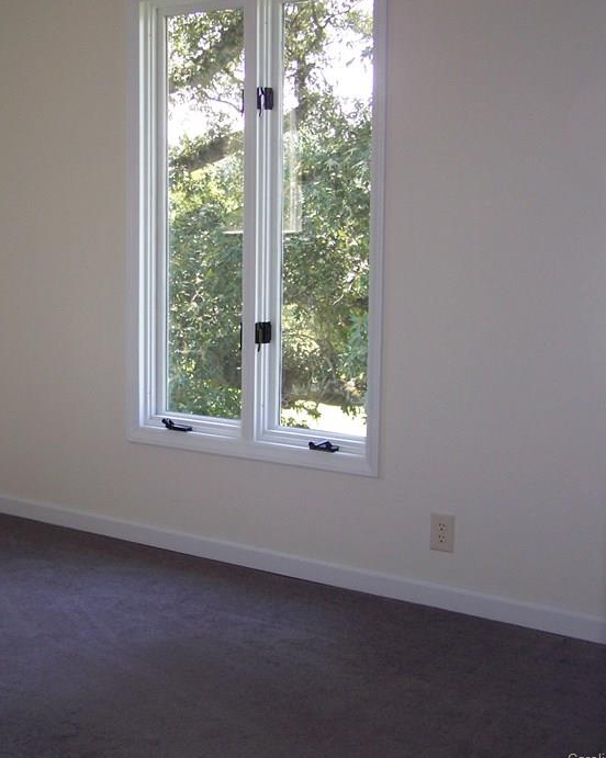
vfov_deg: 34.2
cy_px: 349
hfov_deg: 27.1
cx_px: 132
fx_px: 1234
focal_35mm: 55
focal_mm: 6.3
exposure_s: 1/60
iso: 80
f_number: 2.8
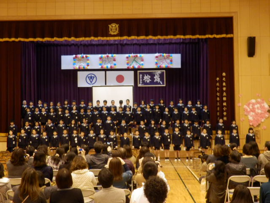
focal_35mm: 57
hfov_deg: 33.8
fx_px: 445
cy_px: 102
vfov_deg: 25.7
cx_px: 135
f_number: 4.5
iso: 800
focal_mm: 10
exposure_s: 1/20
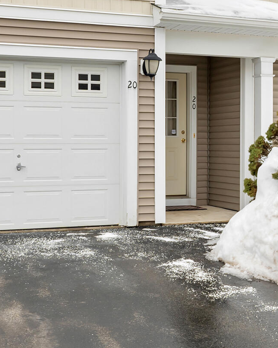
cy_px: 5
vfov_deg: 30.4
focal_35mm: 58
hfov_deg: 26.2
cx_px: 137
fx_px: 597
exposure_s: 1/3200
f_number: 4.5
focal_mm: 20
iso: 320
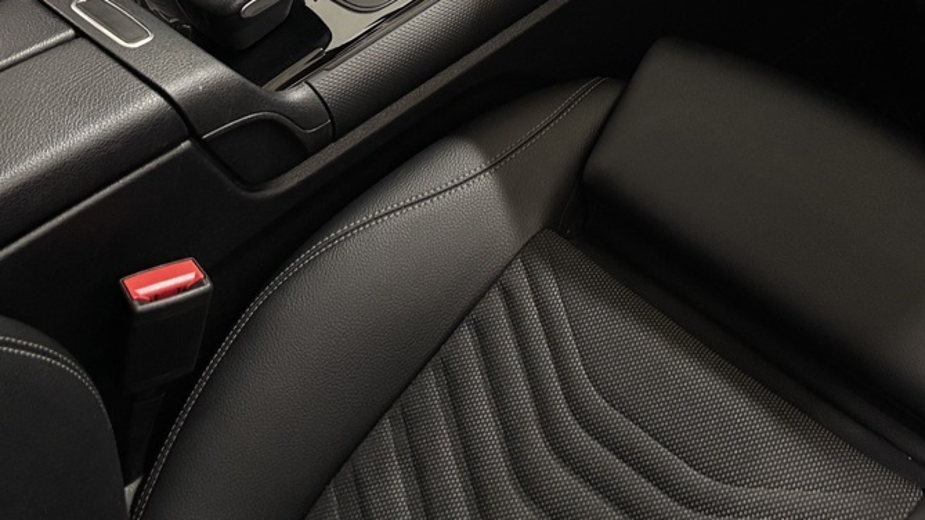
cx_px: 603
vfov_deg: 18.4
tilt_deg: -39.5
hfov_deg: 34.1
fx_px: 1496
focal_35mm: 61
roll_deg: +3.2
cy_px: -149
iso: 1000
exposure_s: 1/25
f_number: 1.6
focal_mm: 5.96
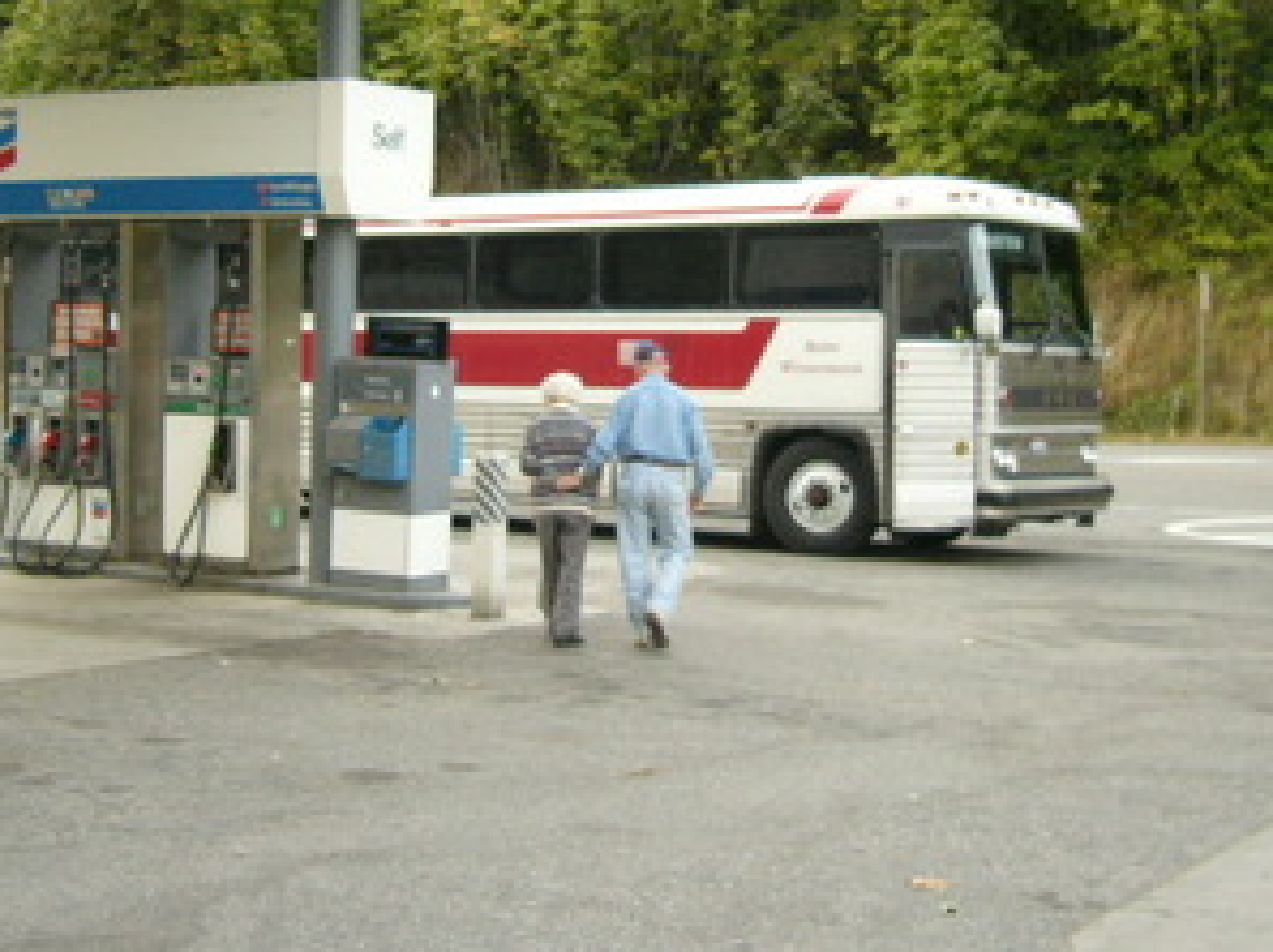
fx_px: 2167
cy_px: 251
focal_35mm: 59
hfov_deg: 32.7
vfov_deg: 24.5
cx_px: 579
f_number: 2.8
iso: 100
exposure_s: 1/80
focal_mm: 5.8
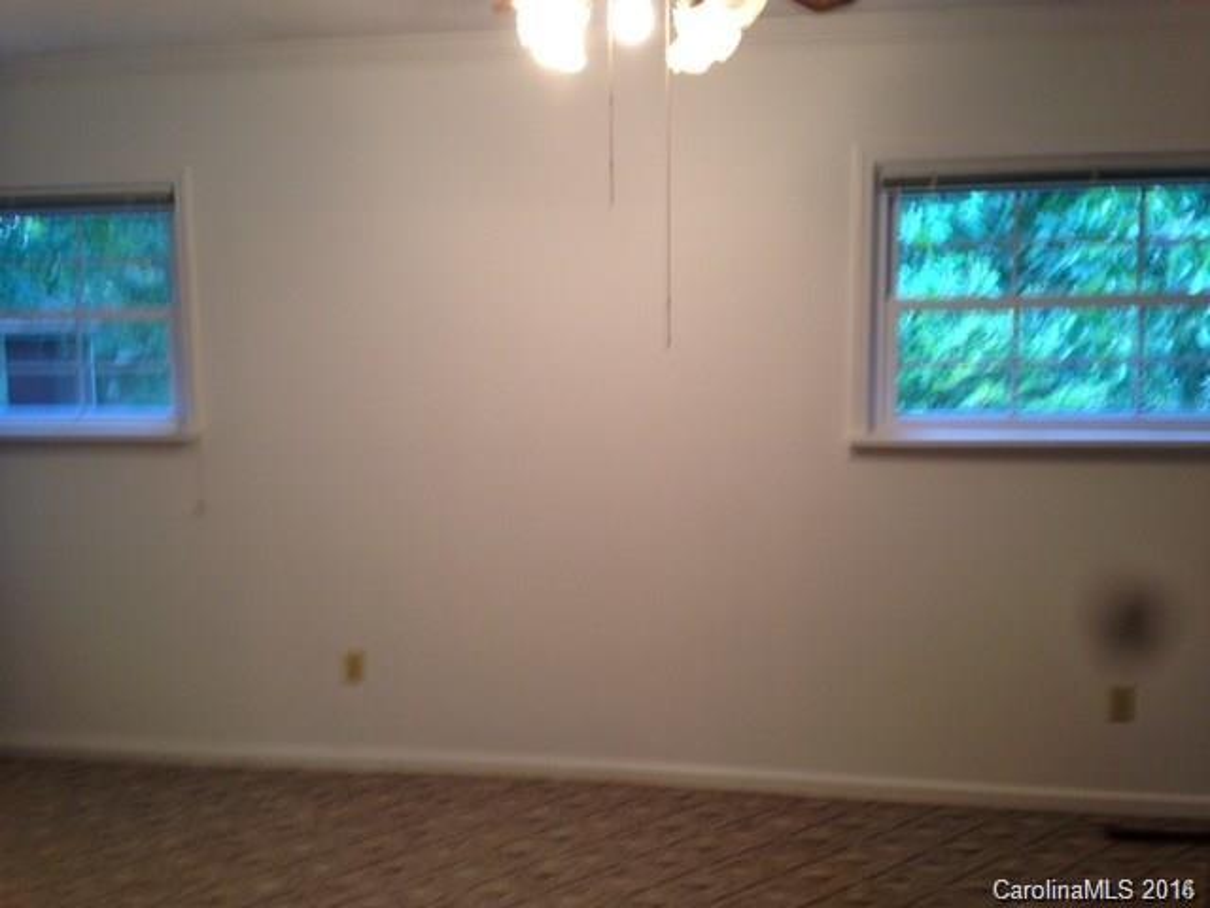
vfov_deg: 42.9
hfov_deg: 55.4
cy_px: 454
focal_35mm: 33
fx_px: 1154
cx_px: 605
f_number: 2.4
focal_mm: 4.12
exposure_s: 1/20
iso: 80
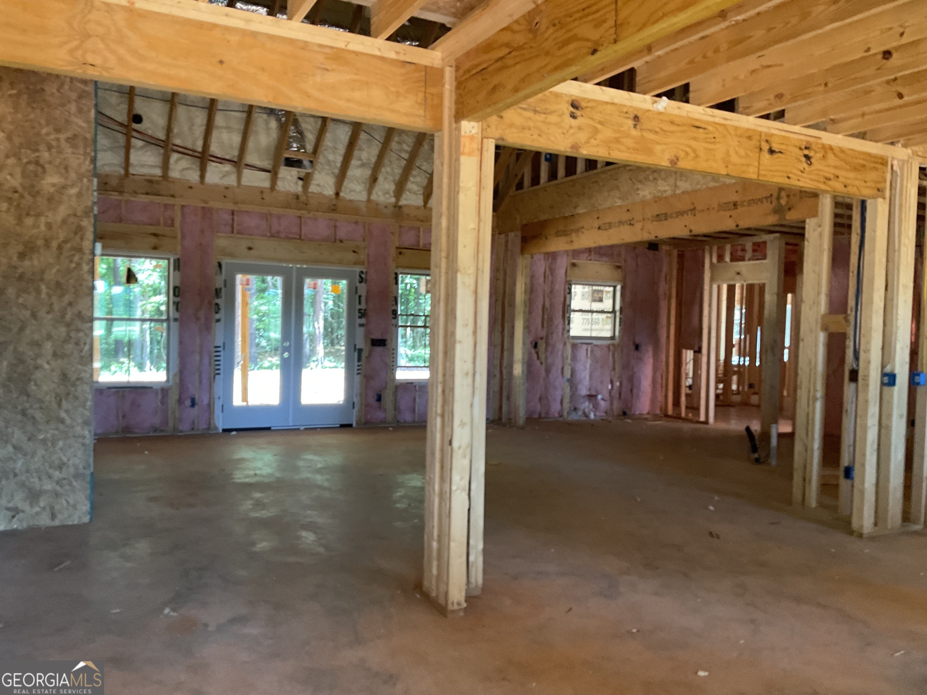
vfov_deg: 48.2
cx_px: 464
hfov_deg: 61.7
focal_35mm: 29
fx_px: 777
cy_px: 348
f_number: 1.8
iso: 100
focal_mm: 3
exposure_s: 1/60
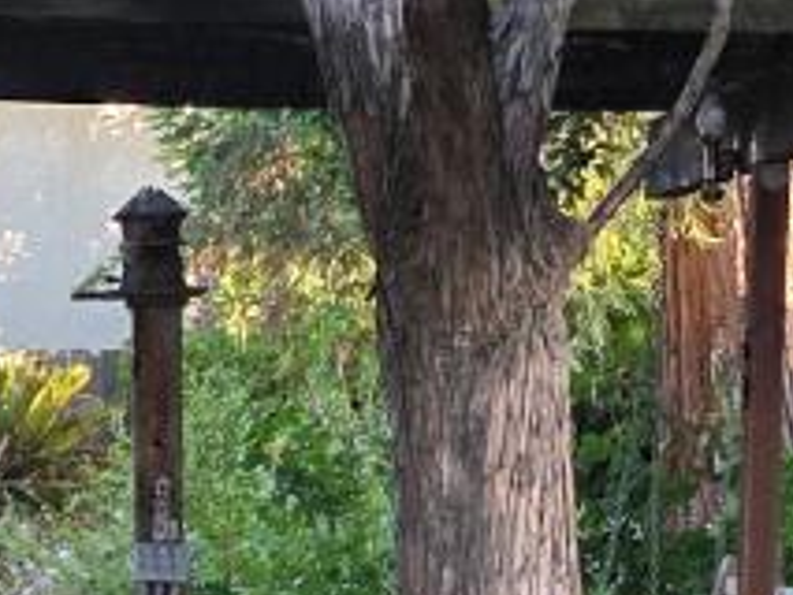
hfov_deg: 11.8
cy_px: 835
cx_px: -294
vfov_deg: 9.0
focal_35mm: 162
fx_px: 3713
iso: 125
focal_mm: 6.3
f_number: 1.7
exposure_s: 1/180
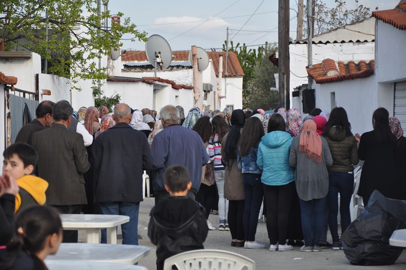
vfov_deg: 8.7
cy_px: 135
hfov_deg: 13.1
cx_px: 203
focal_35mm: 158
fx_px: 1774
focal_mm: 105
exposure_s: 1/500
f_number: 5.6
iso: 280
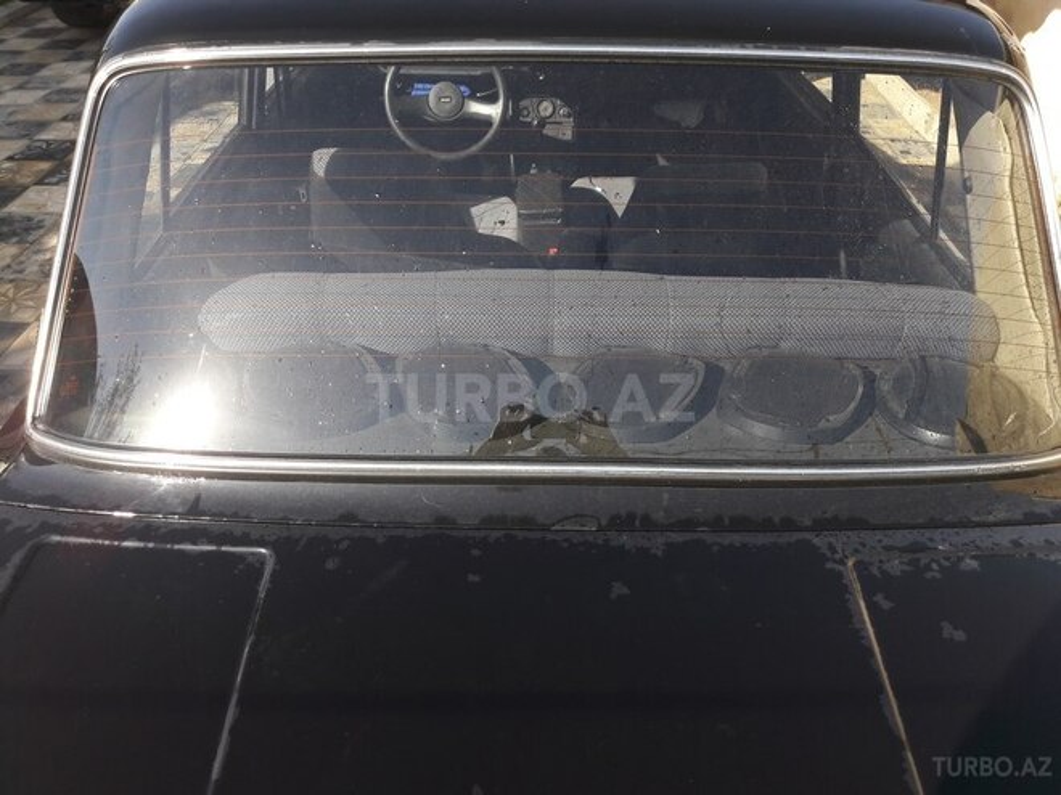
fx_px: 858
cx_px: 530
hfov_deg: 63.4
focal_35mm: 28
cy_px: 398
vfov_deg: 49.7
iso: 40
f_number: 1.9
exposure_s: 1/347
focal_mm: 3.7
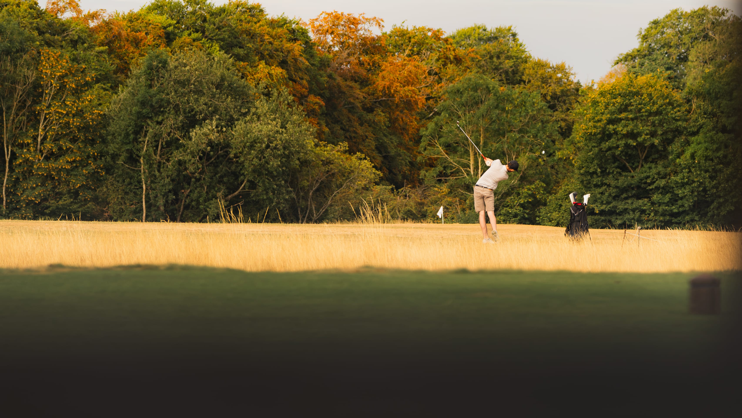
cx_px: 454
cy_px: 14
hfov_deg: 6.5
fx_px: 6578
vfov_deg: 3.6
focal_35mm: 334
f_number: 5.6
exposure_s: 1/400
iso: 100
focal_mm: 180
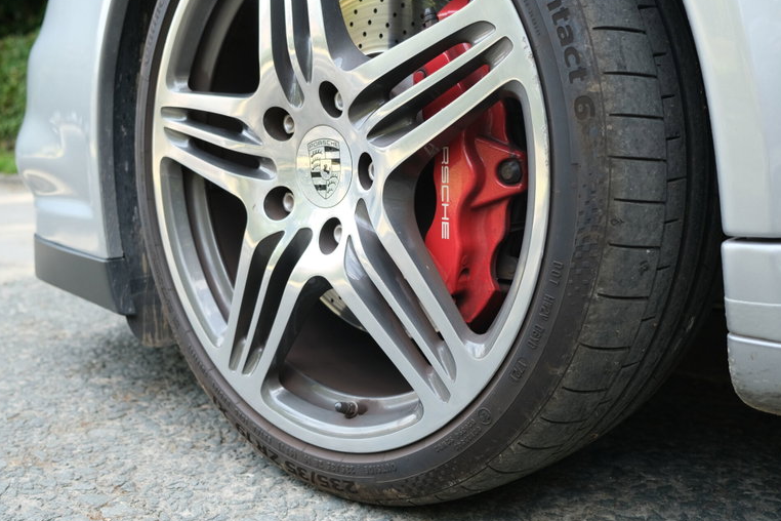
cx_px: 368
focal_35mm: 43
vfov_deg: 31.1
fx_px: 933
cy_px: 195
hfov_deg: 45.4
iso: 320
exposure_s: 1/200
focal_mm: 21.4
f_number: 3.2
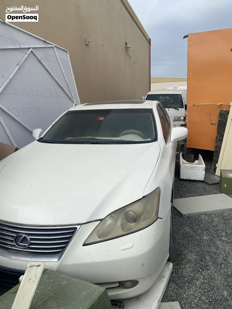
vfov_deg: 67.3
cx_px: 116
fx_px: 232
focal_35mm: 26
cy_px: 154
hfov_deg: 53.1
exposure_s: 1/2222
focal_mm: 4.25
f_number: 1.8
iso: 32
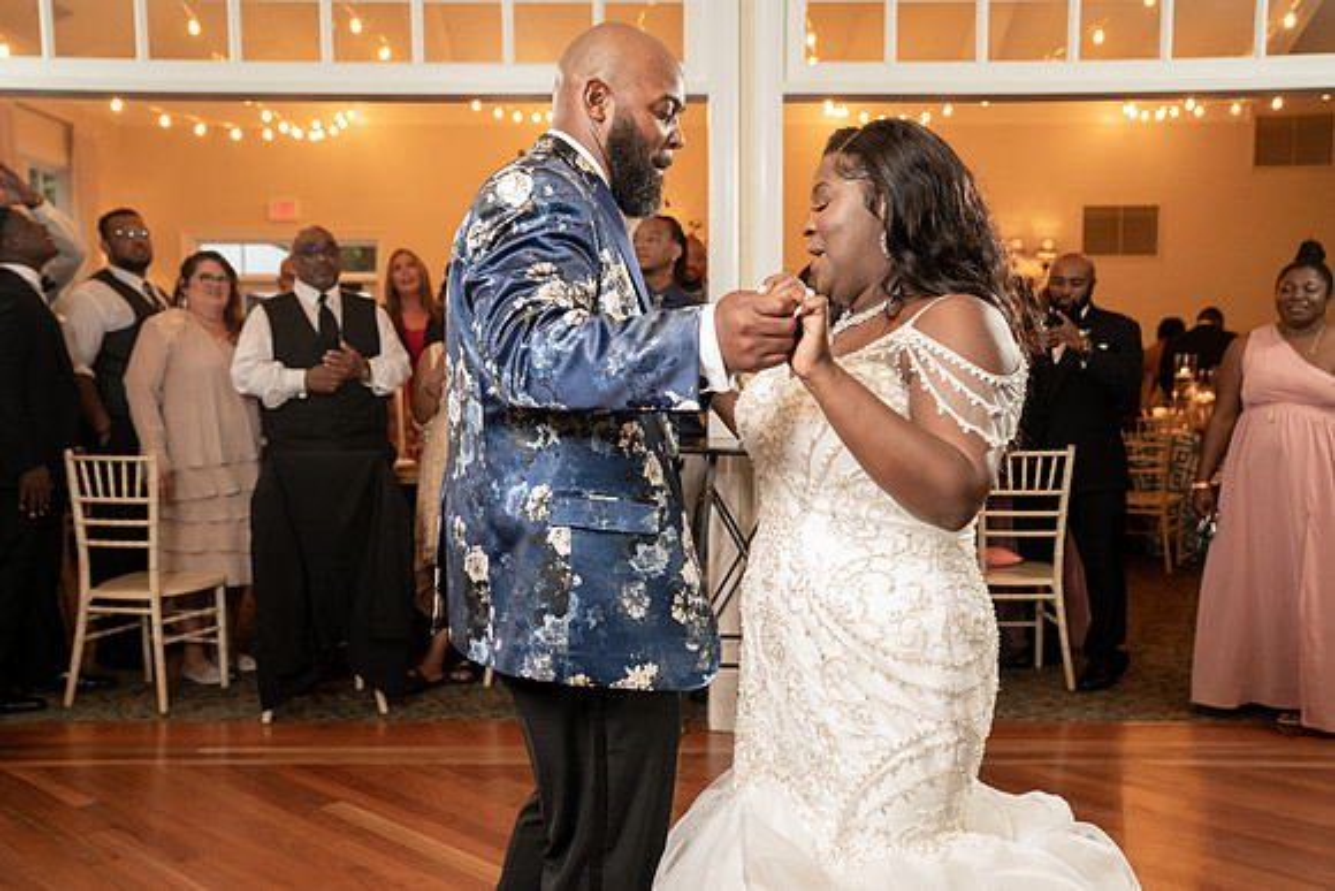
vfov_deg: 36.6
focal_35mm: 36
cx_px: 668
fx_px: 1345
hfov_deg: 52.8
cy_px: 445
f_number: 4
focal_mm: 36
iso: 4000
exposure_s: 1/200
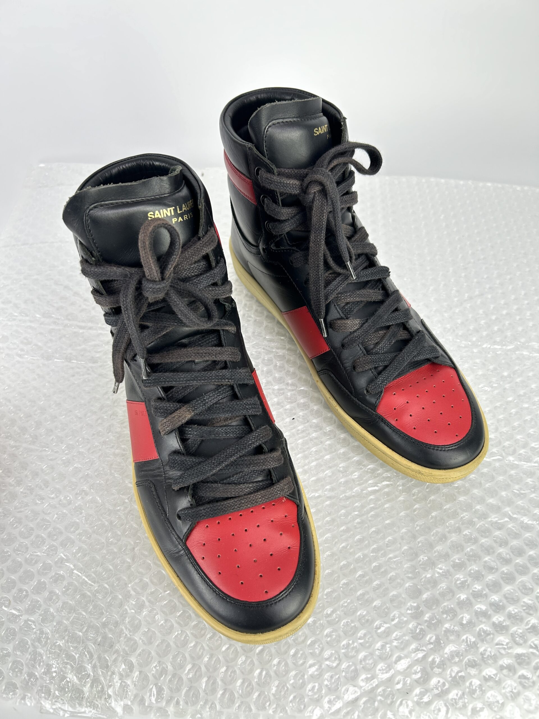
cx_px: 270
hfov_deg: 53.1
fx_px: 540
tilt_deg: -53.8
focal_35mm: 26
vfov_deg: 67.3
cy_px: 360
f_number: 1.5
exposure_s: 1/100
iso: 32
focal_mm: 5.7
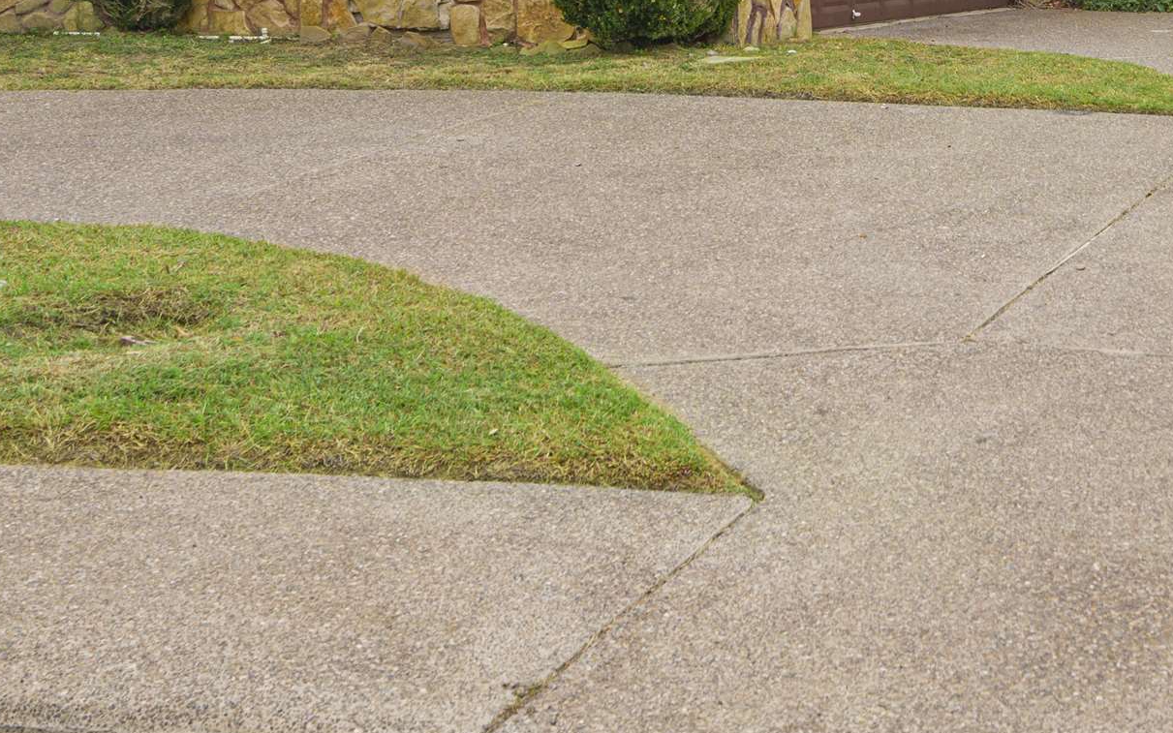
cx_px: 1045
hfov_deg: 26.6
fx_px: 2398
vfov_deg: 16.8
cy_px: -97
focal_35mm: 75
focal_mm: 29
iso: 250
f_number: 9
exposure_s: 1/30
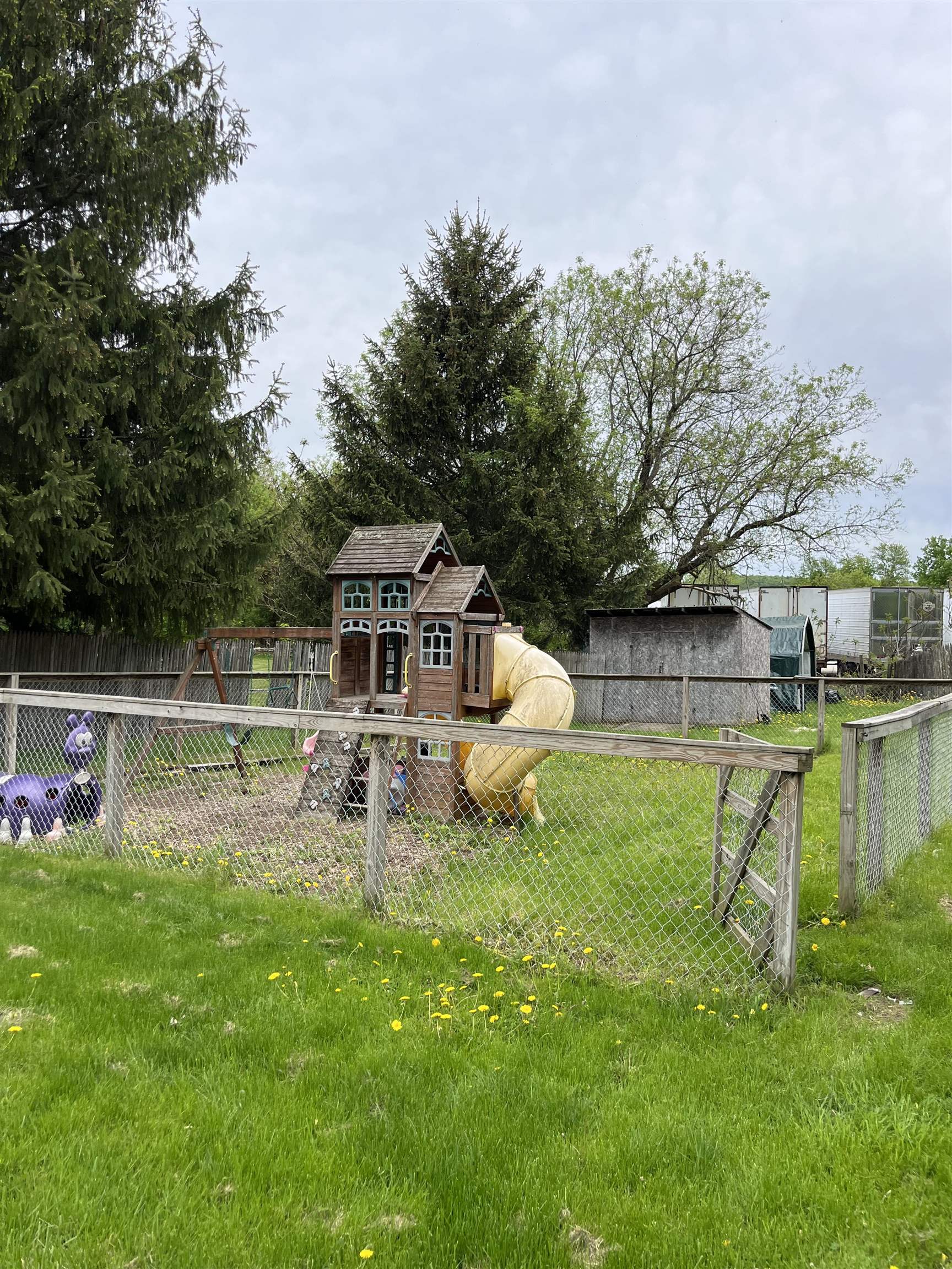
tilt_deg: -1.6
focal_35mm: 26
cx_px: 476
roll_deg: -3.4
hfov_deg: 53.1
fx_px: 953
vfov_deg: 67.3
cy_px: 634
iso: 50
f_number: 1.6
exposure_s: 1/1695
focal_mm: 5.1
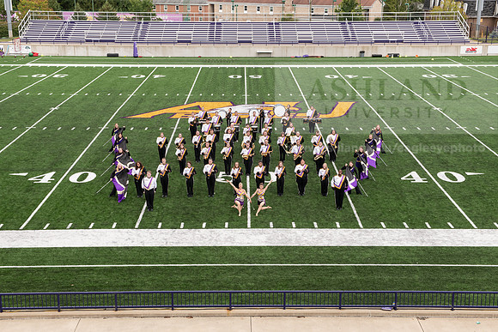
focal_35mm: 55
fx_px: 761
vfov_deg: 24.6
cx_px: 249
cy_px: 166
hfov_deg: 36.2
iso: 640
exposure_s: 1/320
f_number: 10
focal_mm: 55
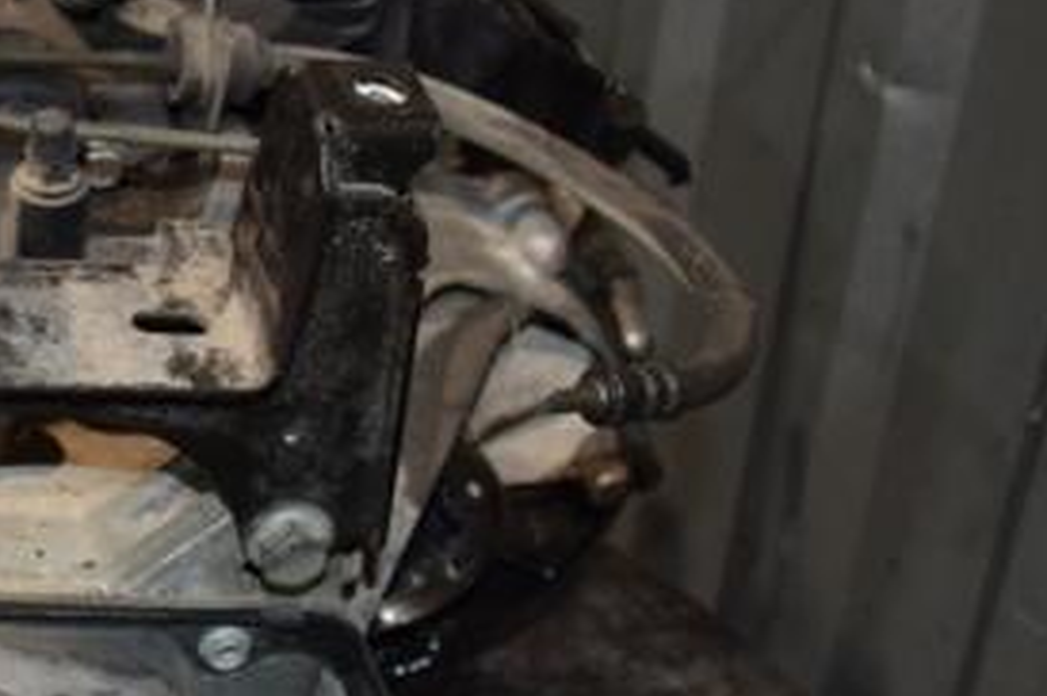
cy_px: 375
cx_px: -61
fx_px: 2007
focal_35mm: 69
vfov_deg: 19.7
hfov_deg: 27.2
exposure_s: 1/60
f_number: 5
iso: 800
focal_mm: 21
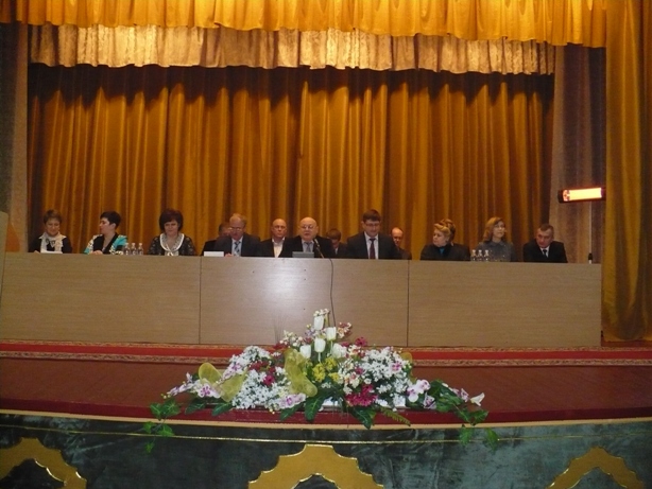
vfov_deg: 38.7
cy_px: 244
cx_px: 326
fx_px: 697
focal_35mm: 37
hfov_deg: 50.1
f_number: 2.8
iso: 640
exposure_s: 1/30
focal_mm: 6.1
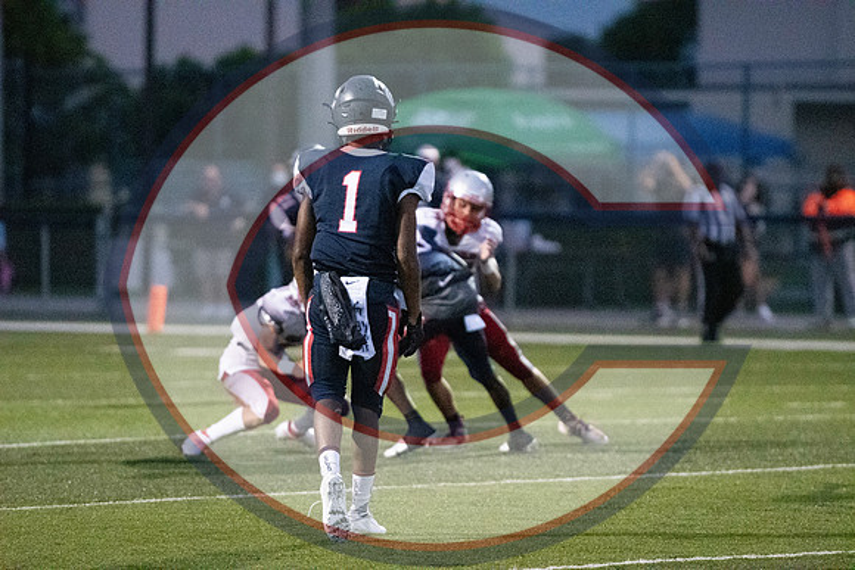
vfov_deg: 4.6
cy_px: 285
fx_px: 7126
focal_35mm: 300
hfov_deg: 6.9
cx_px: 428
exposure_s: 1/2500
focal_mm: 200
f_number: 2.8
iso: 32000
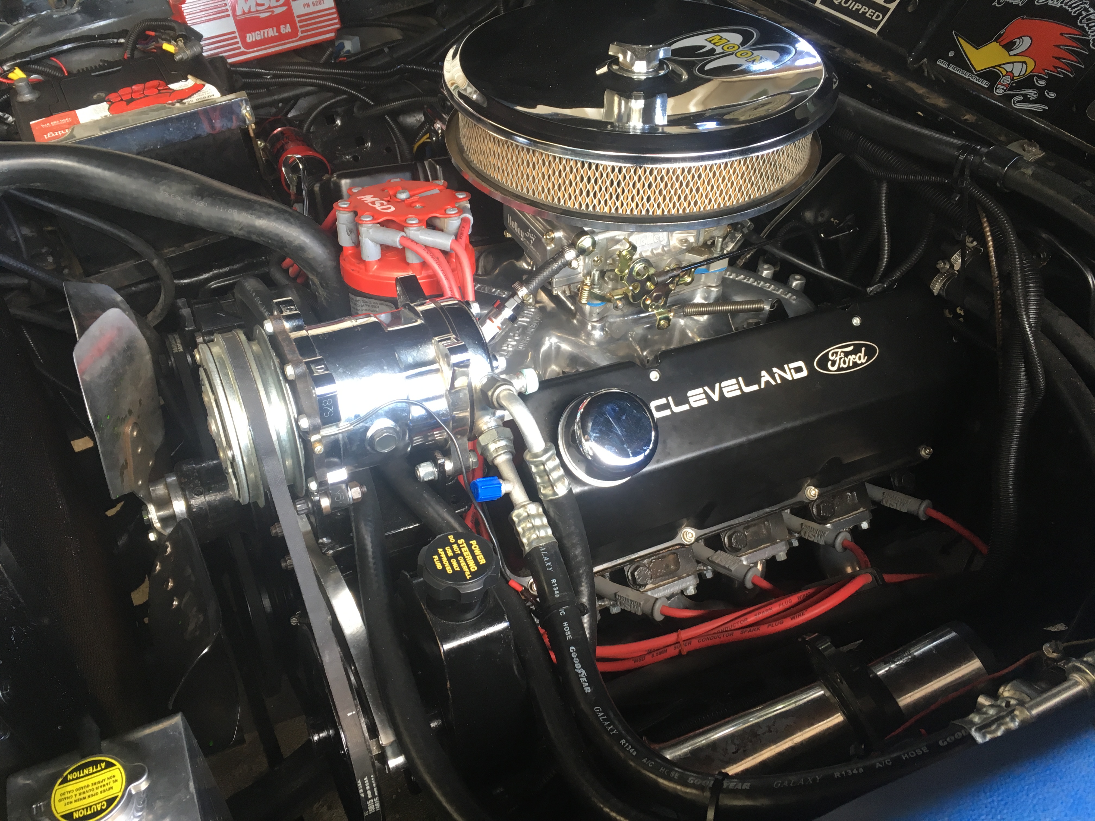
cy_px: 410
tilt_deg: -41.9
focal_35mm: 29
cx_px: 548
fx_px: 917
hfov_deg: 61.7
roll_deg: +1.1
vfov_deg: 48.2
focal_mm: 4.15
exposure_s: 1/33
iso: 64
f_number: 2.2
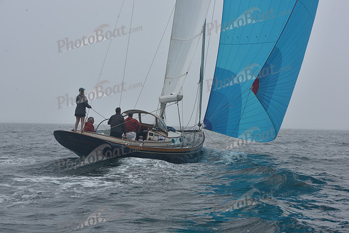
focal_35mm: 71
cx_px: 174
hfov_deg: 28.4
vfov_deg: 19.2
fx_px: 689
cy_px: 116
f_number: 9
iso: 250
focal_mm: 70
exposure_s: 1/800
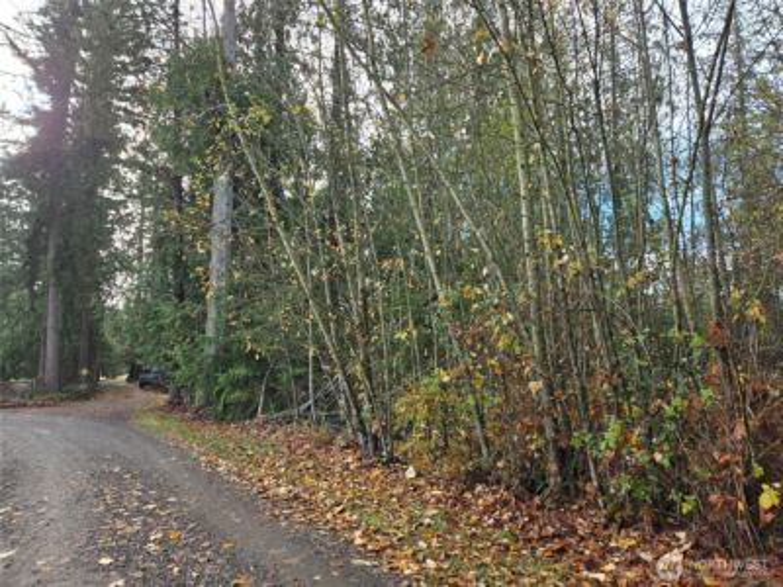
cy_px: 294
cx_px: 392
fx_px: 520
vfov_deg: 58.9
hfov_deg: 73.9
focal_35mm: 23
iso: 25
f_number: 1.8
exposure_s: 1/514
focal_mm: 5.4
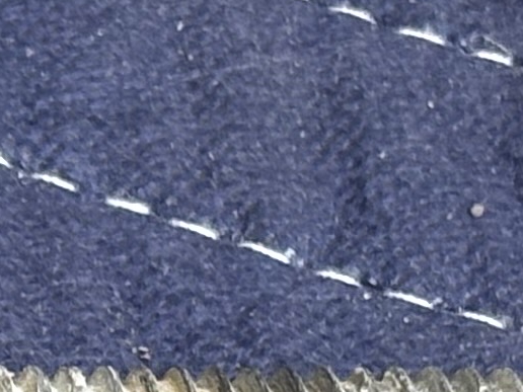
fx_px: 6134
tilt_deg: -52.7
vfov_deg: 3.6
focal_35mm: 406
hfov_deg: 4.7
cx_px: -866
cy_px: 664
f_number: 1.6
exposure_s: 1/60
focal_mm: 5.96
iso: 80
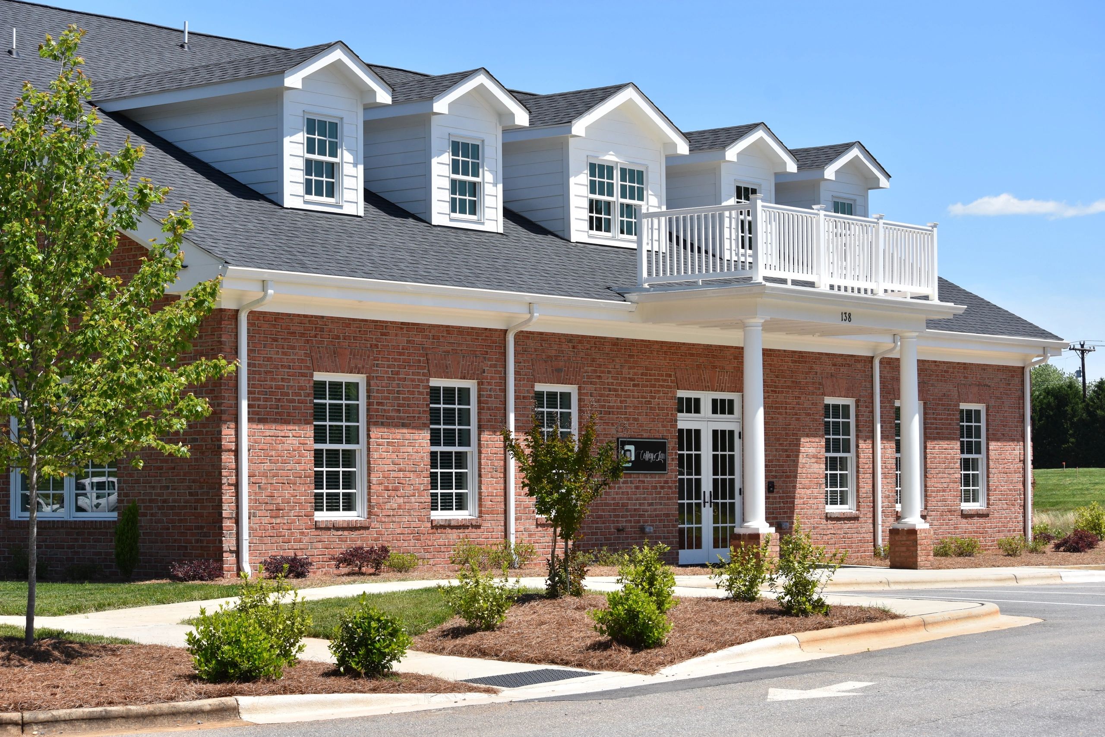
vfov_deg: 16.6
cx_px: 552
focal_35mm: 82
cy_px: 368
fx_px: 2532
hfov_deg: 24.6
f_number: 8
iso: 180
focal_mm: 55
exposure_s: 1/500
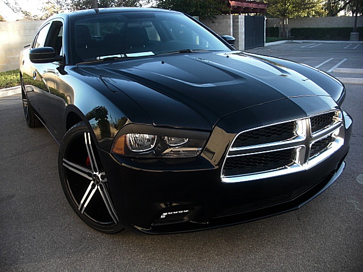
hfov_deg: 51.4
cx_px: 182
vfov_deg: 39.7
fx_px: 378
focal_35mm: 36
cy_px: 136
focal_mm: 6.3
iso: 50
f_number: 2.8
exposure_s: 1/80
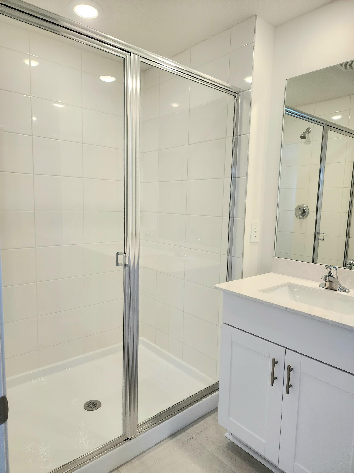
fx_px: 314
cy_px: 236
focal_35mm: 23
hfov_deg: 58.9
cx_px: 177
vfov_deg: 73.9
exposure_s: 1/120
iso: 100
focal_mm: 6.4
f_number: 1.8
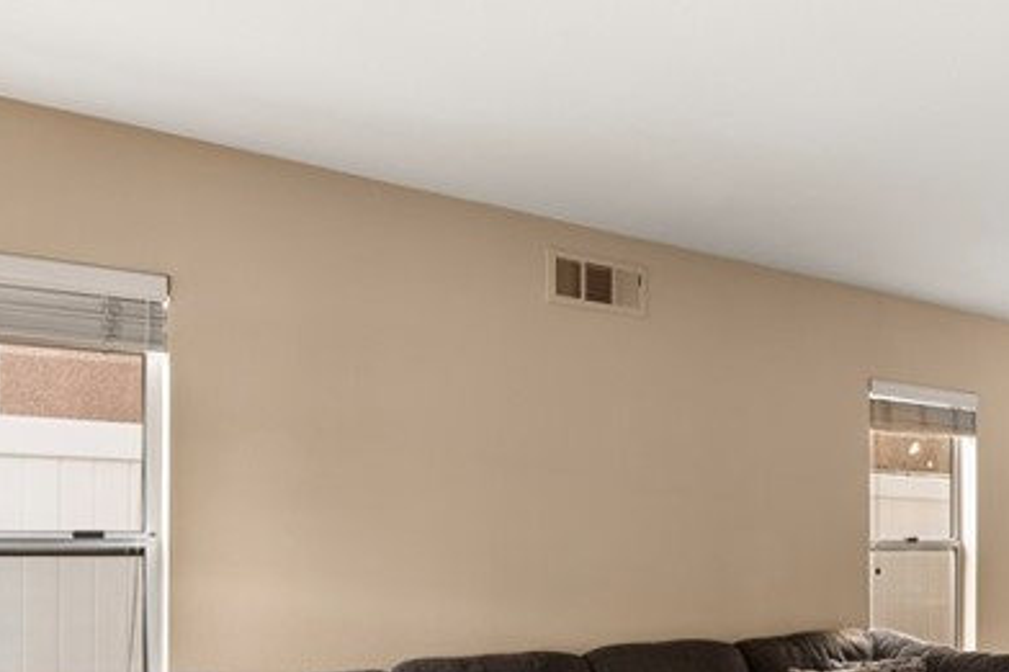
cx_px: 878
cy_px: 586
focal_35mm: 34
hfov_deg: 50.5
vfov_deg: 36.8
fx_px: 952
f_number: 11
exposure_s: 1/3
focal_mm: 13
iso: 100
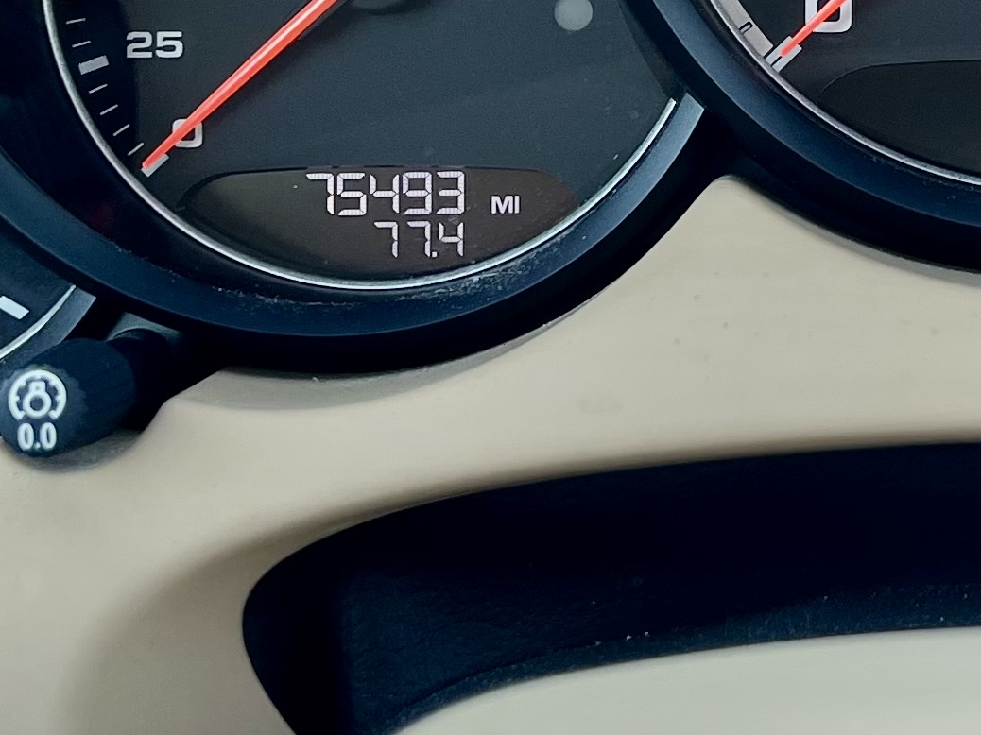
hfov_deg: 19.0
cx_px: 945
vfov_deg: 14.3
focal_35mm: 101
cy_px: -77
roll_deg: -1.7
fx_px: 2862
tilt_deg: -18.7
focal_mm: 5.7
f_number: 1.5
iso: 40
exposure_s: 1/204
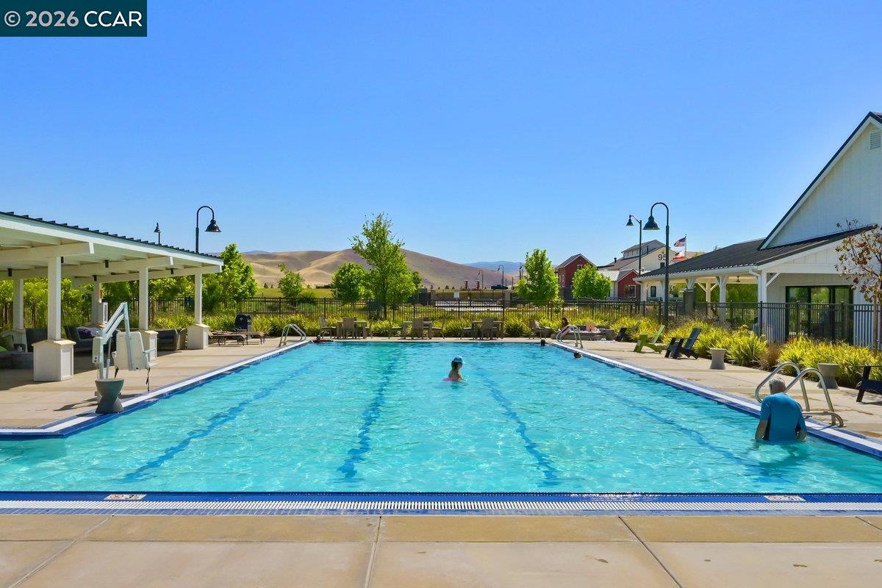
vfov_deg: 45.0
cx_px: 441
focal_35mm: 29
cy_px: 294
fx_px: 710
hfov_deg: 63.7
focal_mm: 19.5
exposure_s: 1/4000
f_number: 11
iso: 400
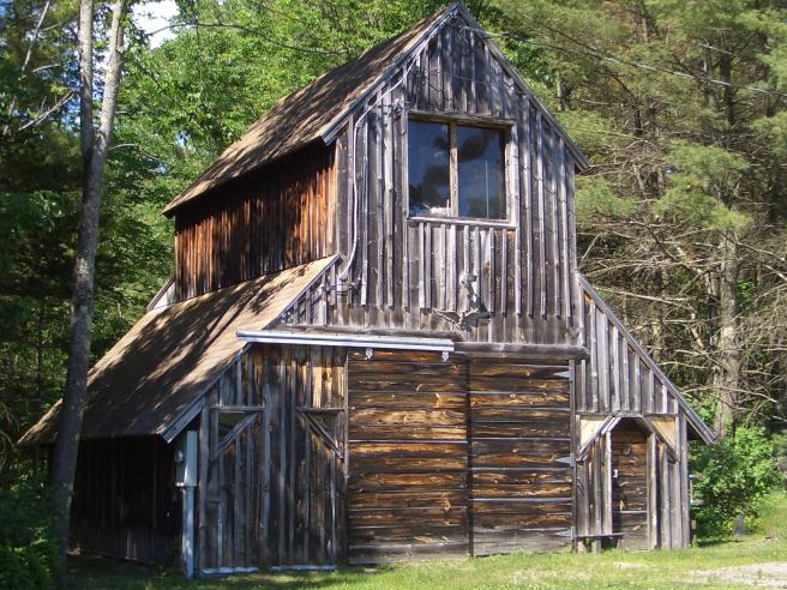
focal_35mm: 64
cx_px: 337
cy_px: 269
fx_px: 1455
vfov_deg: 22.9
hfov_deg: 30.2
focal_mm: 6.8
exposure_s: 1/400
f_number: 2.8
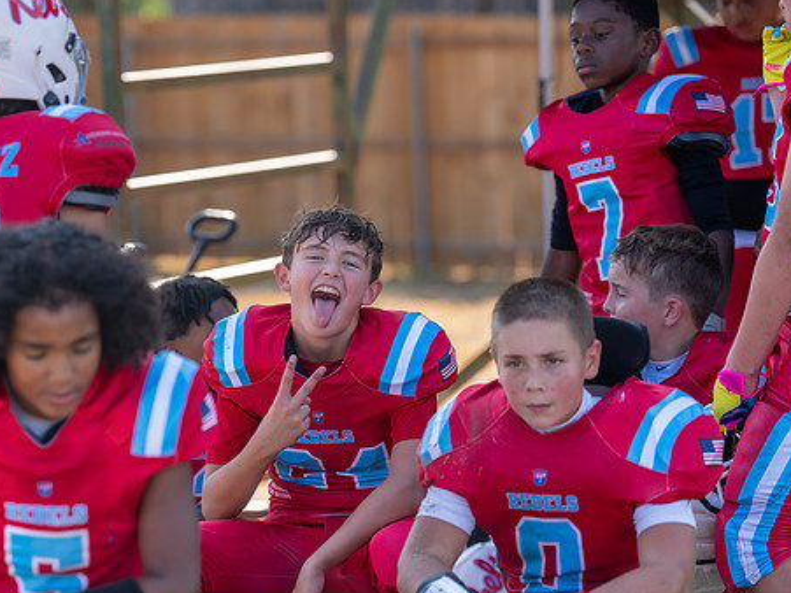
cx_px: 309
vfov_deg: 8.2
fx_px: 4112
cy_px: 321
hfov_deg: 11.0
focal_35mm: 180
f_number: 3.2
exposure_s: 1/500
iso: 125
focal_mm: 130
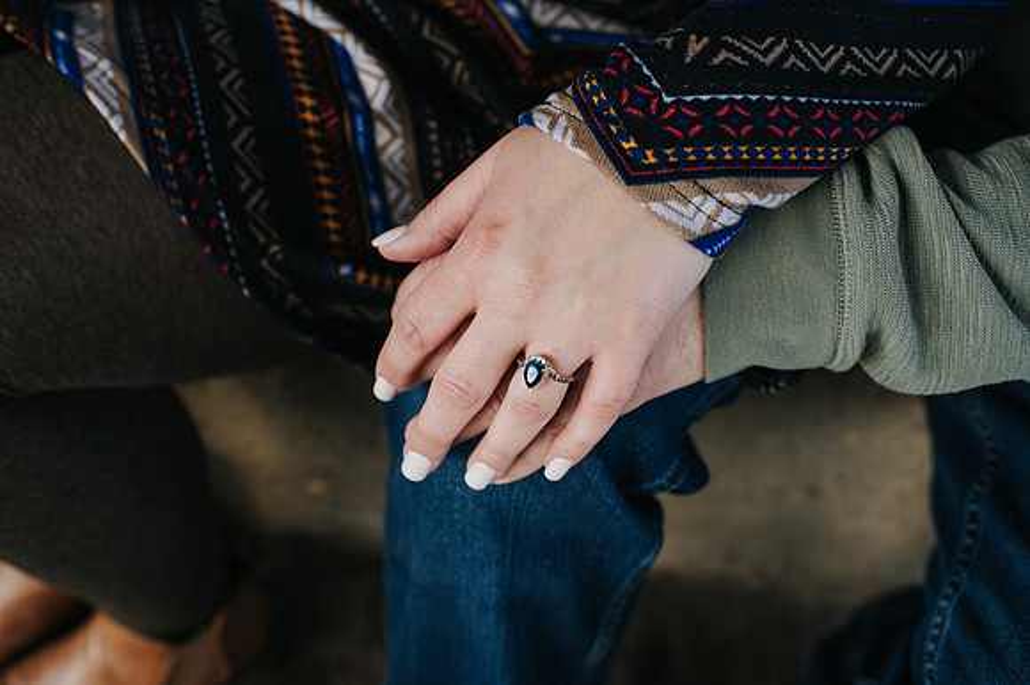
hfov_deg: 51.7
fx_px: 1062
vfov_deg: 35.8
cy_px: 363
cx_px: 484
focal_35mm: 37
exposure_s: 1/640
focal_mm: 35
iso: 500
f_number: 3.5
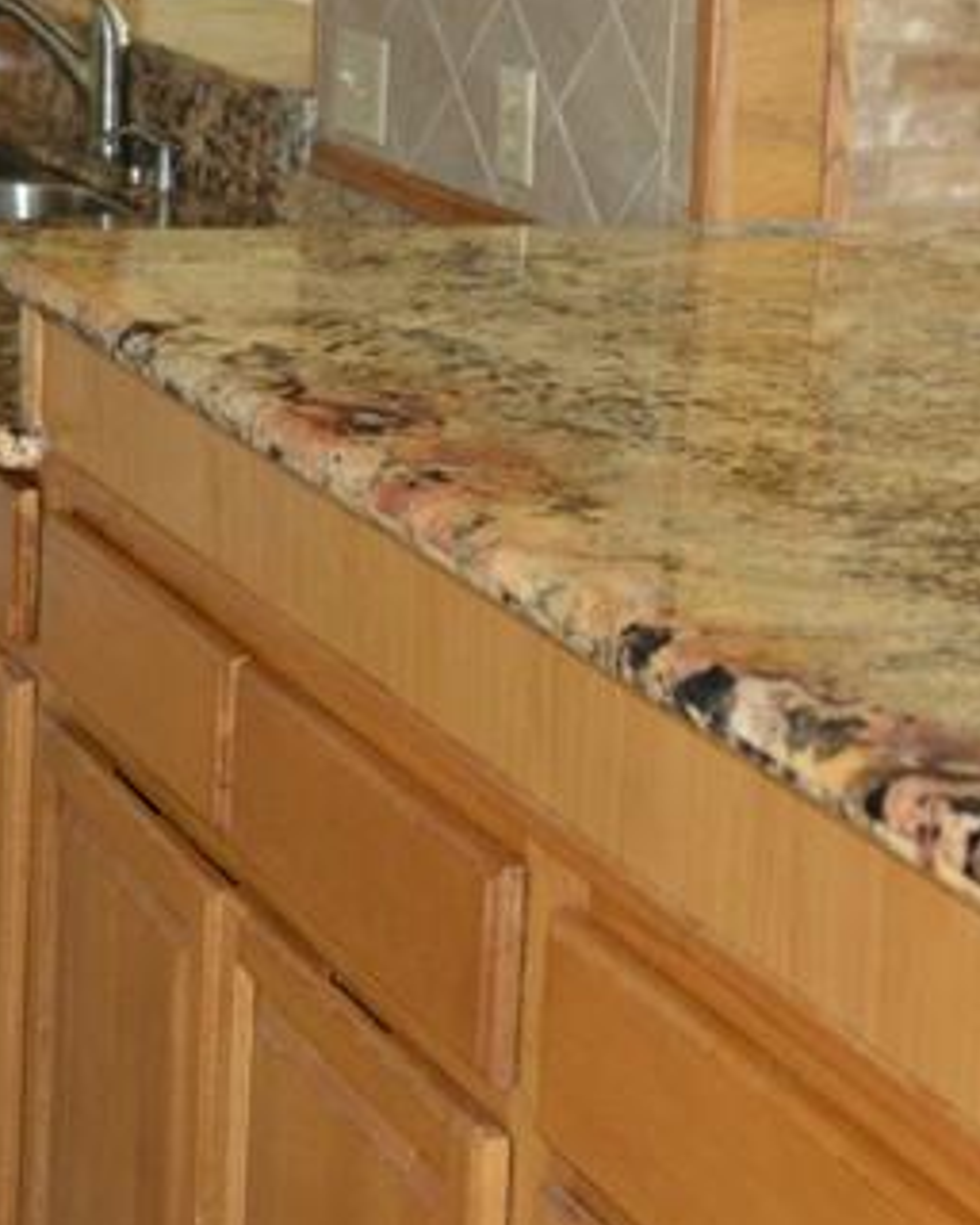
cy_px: 103
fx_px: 3263
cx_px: -356
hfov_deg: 16.0
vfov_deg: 20.8
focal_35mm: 90
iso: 800
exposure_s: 1/60
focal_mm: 20
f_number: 1.8
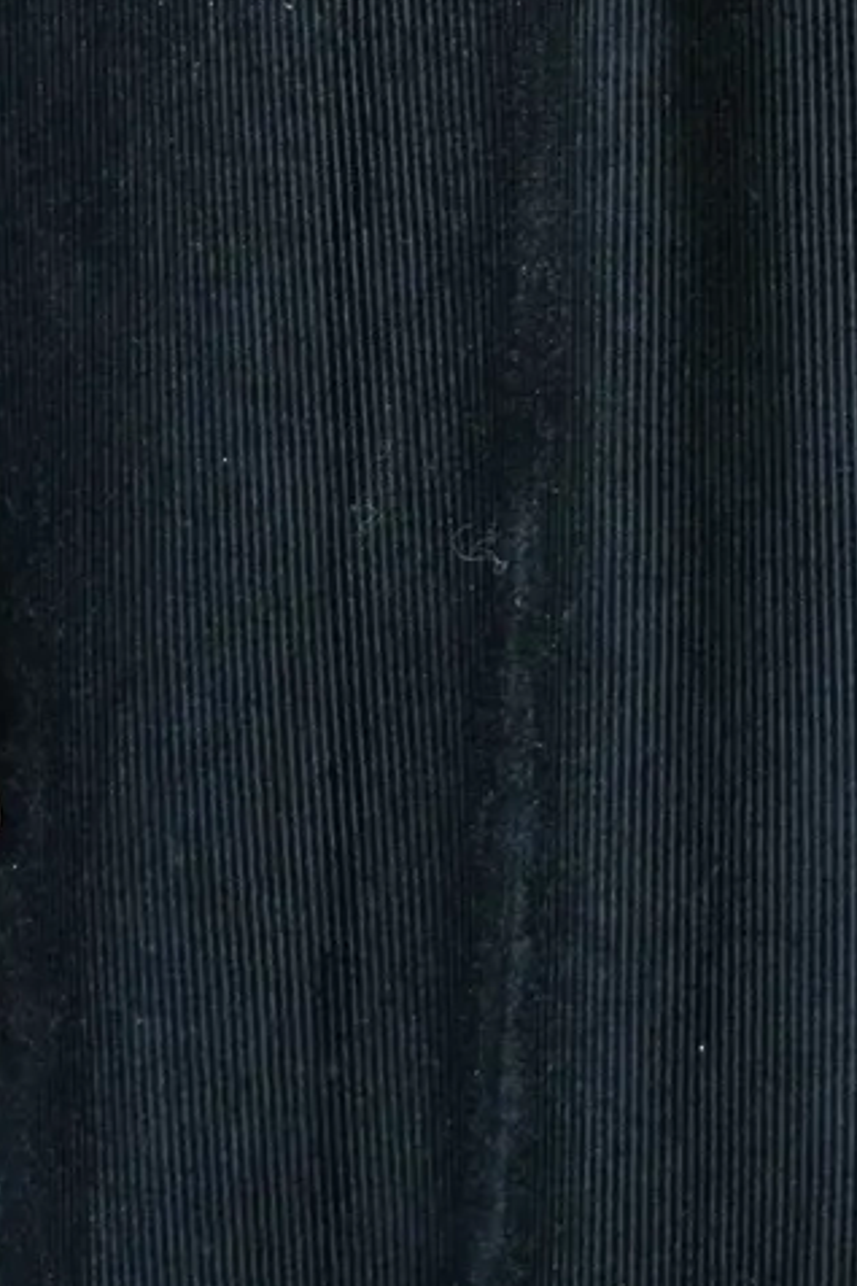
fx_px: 17246
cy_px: -1628
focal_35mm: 483
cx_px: 703
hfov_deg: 2.8
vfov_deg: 4.2
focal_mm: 96
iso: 640
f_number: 4.5
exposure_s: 1/100
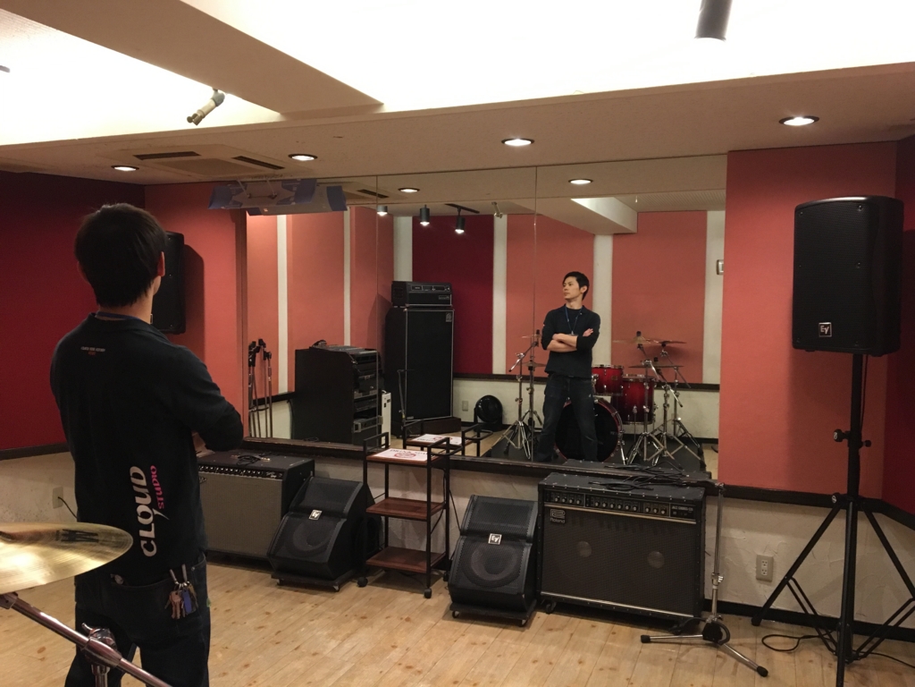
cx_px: 458
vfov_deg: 48.2
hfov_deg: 61.7
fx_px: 767
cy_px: 344
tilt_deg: -3.8
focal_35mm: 29
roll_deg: -0.2
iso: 200
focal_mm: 4.15
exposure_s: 1/30
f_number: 2.2
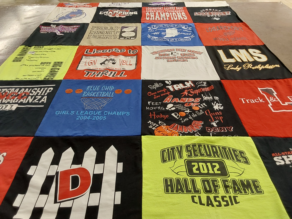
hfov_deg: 63.4
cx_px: 146
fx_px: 236
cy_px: 110
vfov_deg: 49.7
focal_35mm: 28
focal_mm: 2.91
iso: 100
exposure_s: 1/50
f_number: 1.9
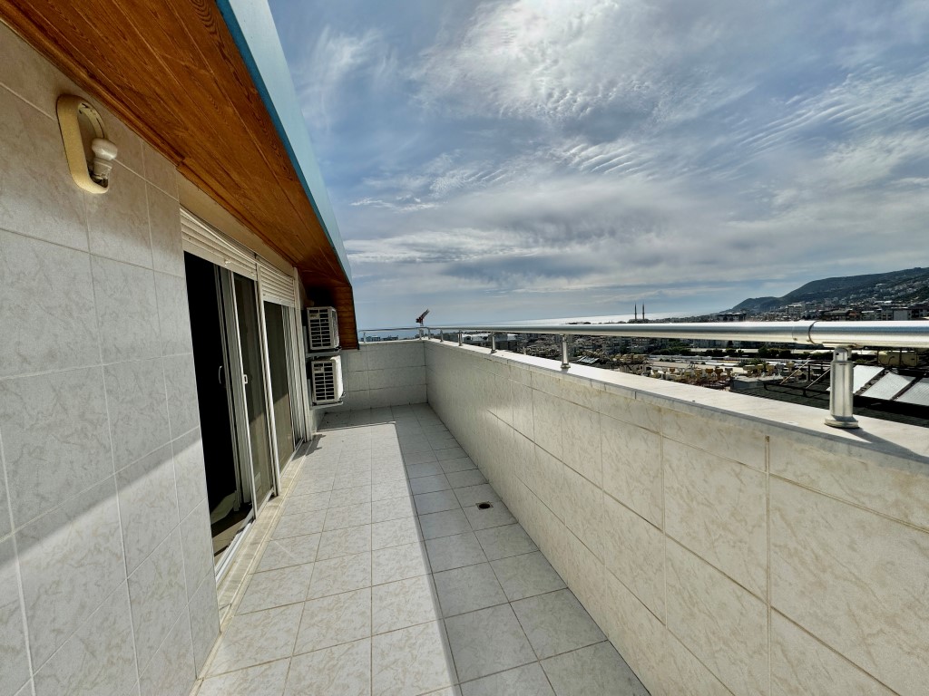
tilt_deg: -3.8
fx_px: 376
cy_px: 348
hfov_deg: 102.1
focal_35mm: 14
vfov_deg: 85.7
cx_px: 464
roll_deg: +3.7
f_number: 2.2
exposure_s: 1/7299
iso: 40
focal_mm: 2.22
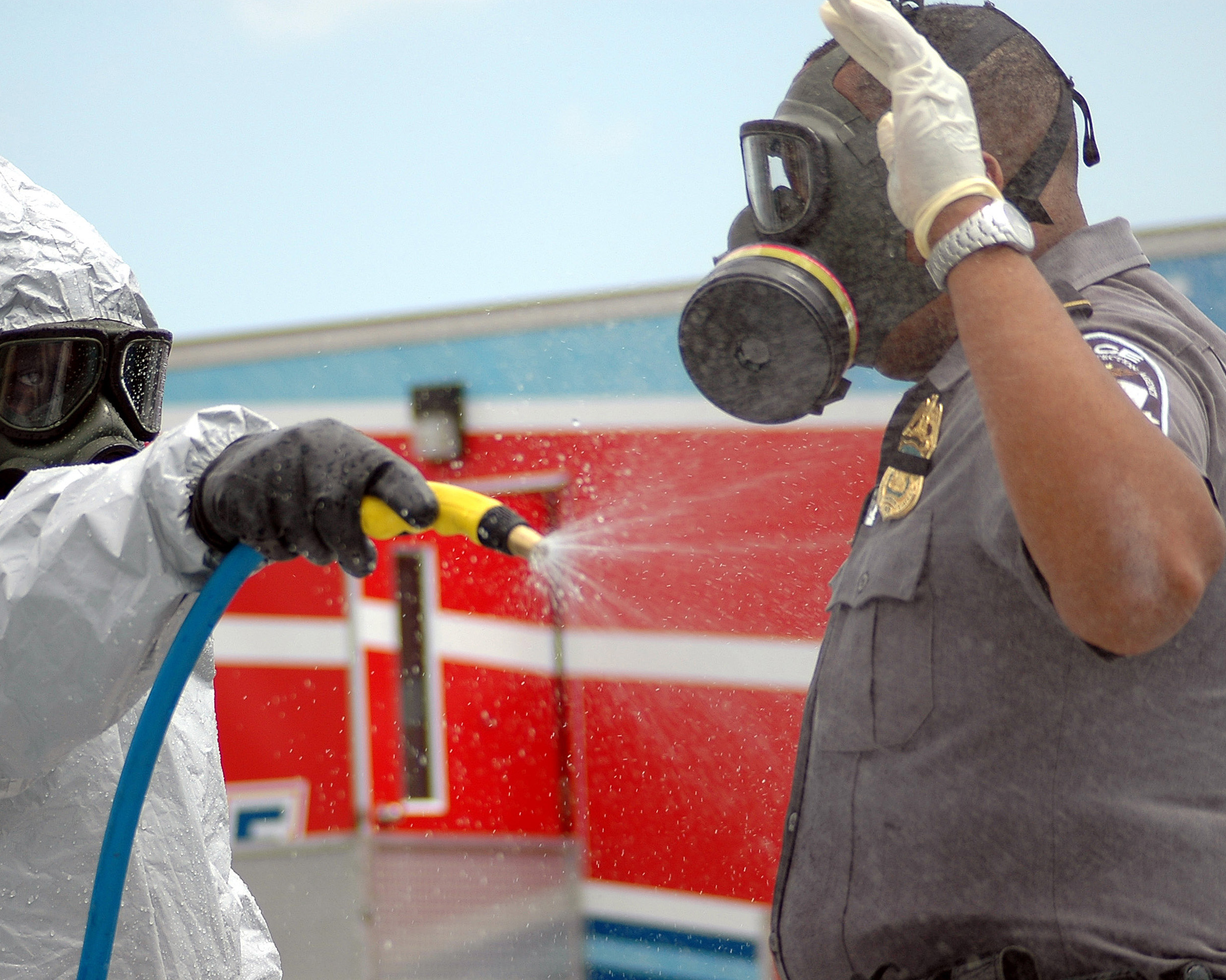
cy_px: 492
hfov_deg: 11.3
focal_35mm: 170
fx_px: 6168
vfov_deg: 9.1
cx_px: 501
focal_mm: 100
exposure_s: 1/640
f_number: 6.3
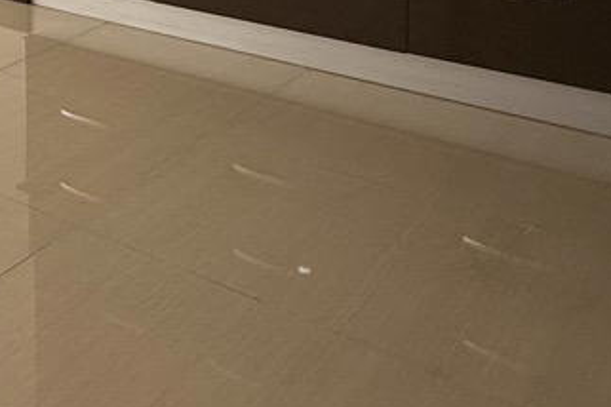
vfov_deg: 20.3
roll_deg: +1.5
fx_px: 984
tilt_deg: -4.8
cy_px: -192
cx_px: -230
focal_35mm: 58
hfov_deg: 27.4
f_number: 2.2
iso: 80
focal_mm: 2.22
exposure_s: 1/99
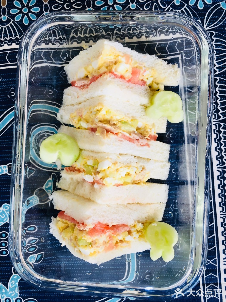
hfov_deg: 48.2
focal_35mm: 29
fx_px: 252
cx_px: 113
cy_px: 151
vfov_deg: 61.7
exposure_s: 1/33
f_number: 2.2
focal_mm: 4.15
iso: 32
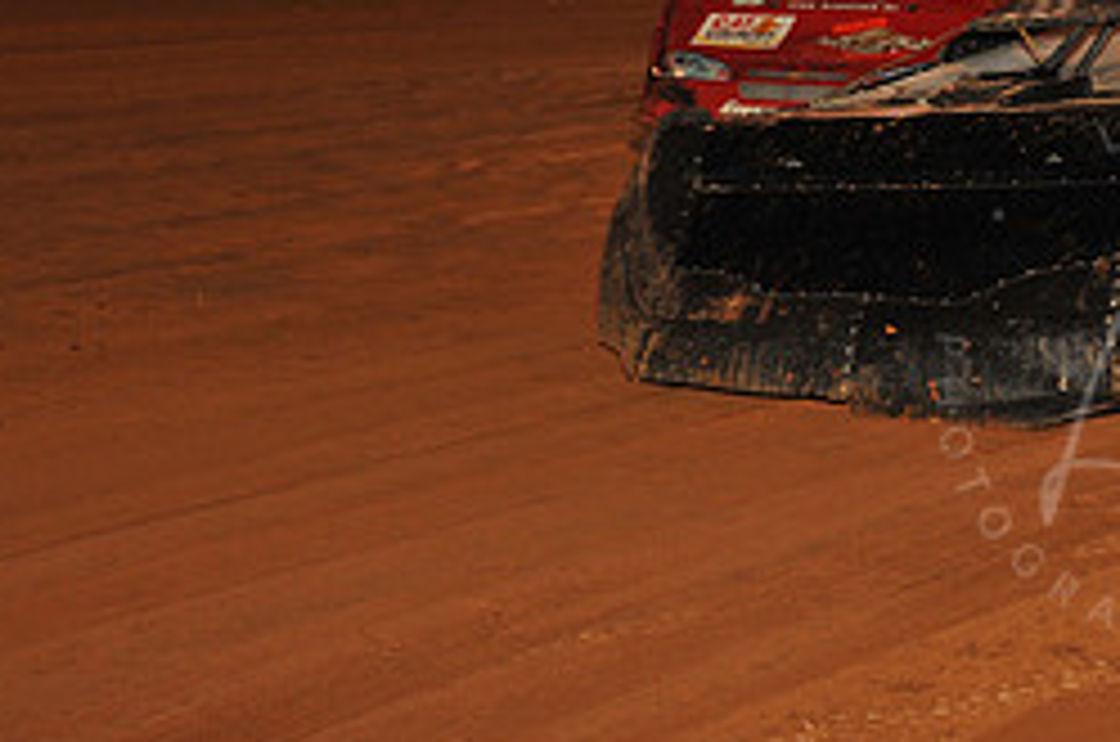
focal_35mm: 112
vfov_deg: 12.0
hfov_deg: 17.7
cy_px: -40
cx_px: 1201
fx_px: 3478
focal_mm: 48
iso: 800
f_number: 7.1
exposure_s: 1/320
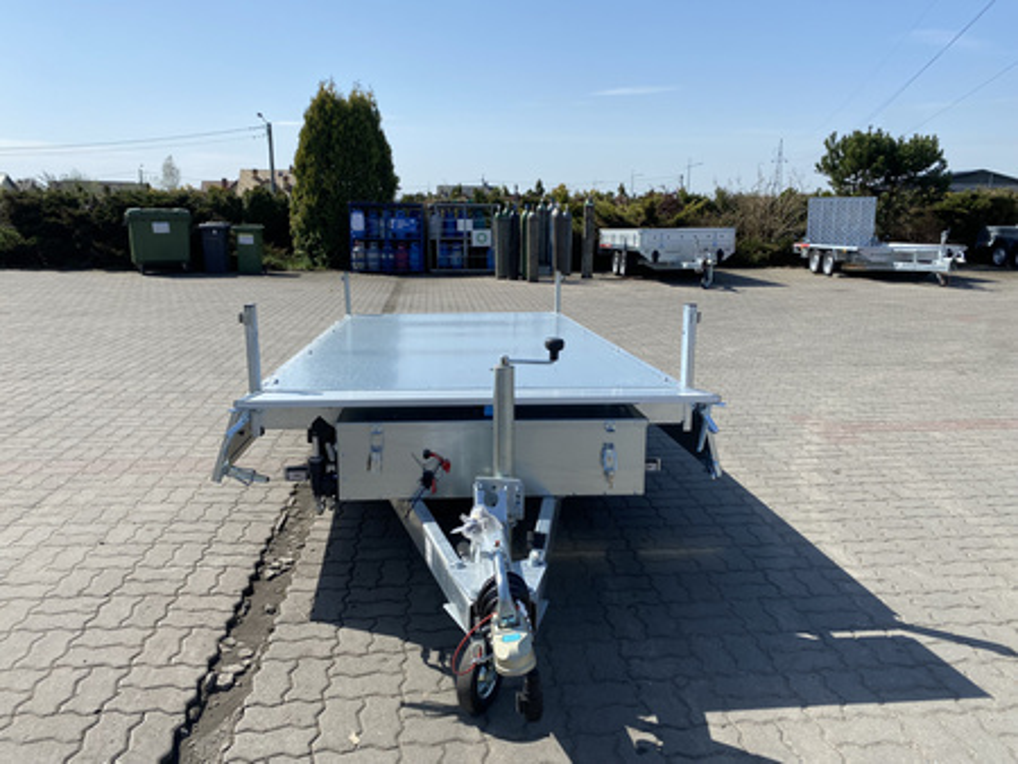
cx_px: 509
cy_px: 382
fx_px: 765
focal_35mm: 26
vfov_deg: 53.1
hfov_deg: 67.3
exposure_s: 1/3205
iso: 32
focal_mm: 4.25
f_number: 1.8
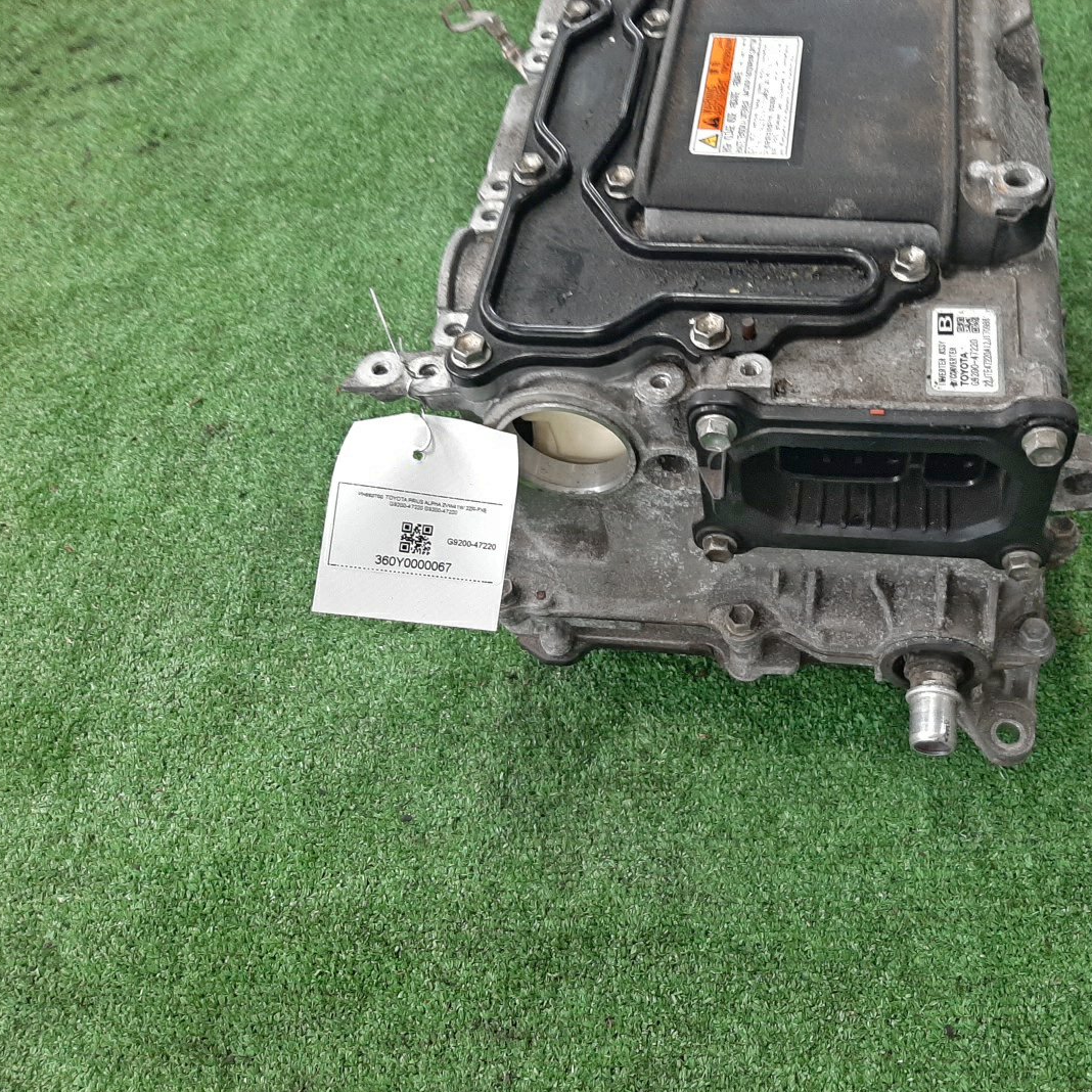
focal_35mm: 31
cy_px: 551
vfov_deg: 52.5
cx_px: 696
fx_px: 1106
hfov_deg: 51.9
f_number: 1.7
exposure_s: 1/50
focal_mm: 3.93
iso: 160
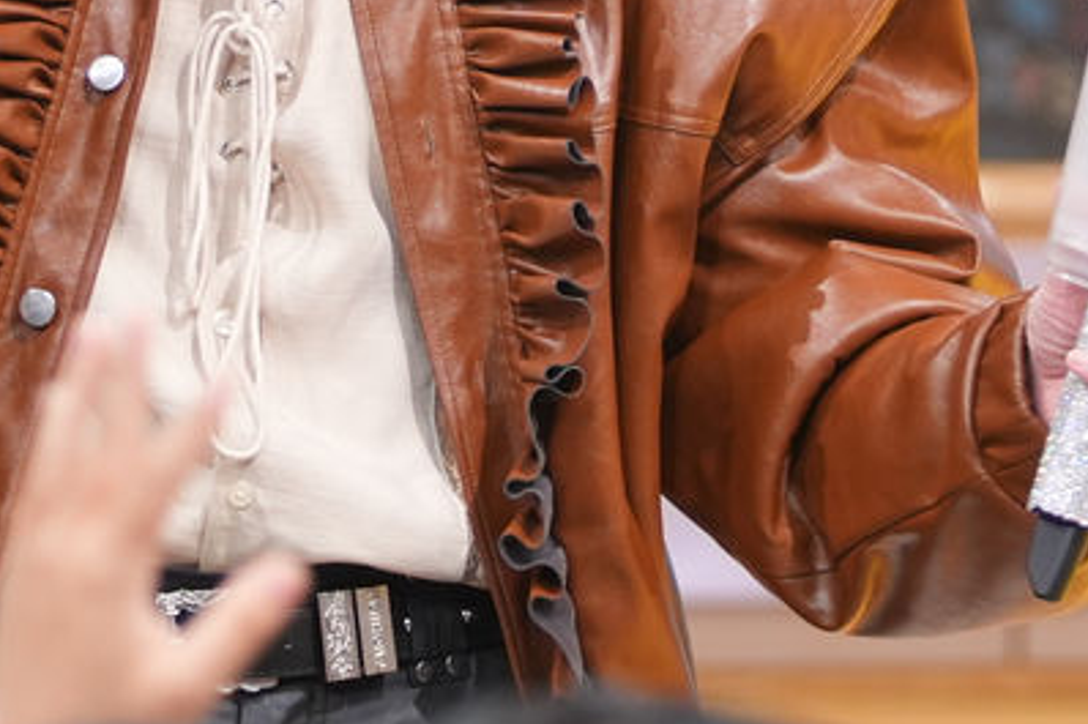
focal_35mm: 489
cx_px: 500
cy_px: -485
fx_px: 14772
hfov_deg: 4.2
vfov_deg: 2.8
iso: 1250
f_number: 2.8
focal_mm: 95
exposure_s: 1/200
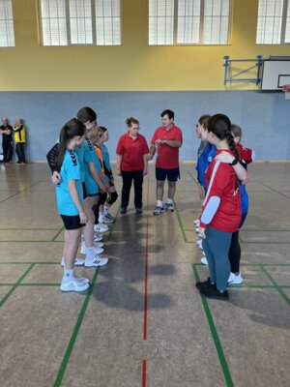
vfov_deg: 67.3
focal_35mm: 26
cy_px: 194
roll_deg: +1.1
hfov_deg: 53.1
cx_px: 145
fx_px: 290
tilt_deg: -12.4
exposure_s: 1/121
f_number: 1.6
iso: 100
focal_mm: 5.1
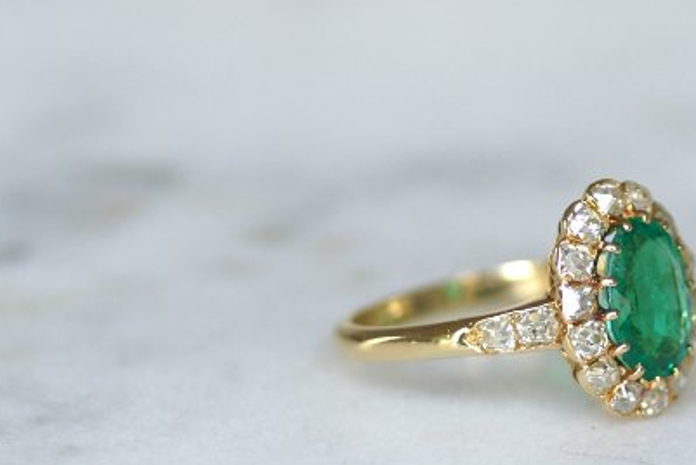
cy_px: 293
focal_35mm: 314
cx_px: 627
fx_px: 6075
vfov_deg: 4.4
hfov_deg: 6.5
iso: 200
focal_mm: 70
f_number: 2.8
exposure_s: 1/125
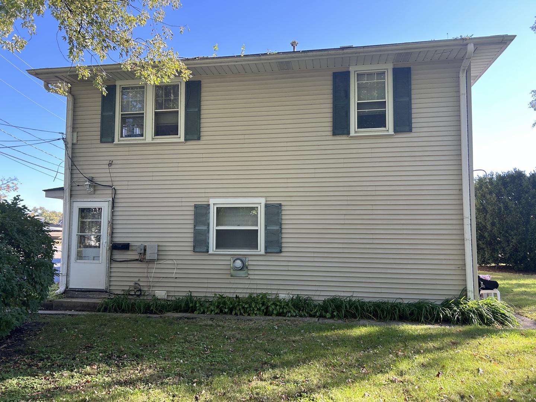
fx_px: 403
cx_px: 268
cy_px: 201
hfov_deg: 67.3
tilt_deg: +4.3
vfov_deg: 53.1
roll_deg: -0.2
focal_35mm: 26
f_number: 1.5
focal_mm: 5.7
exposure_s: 1/374
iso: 50
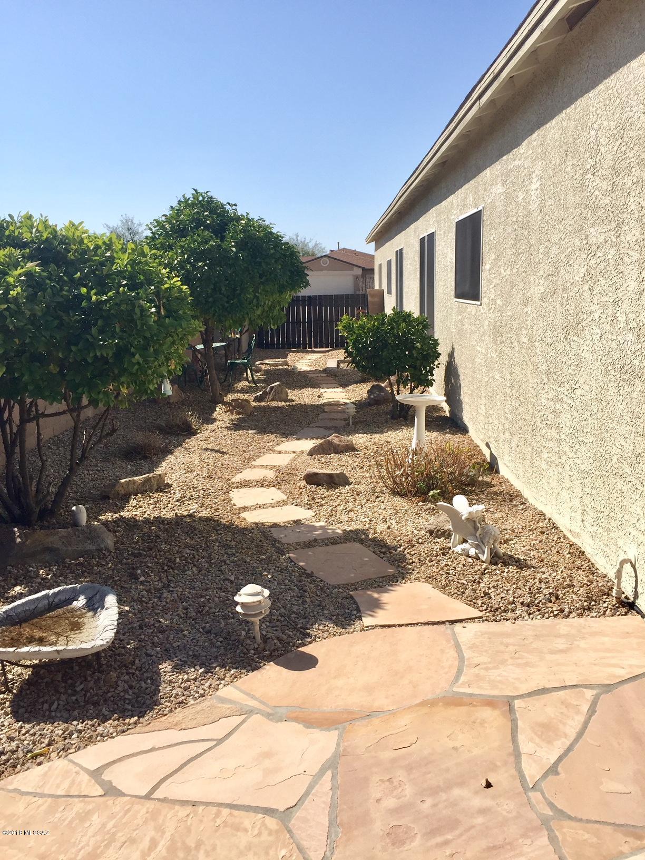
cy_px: 430
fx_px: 720
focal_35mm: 29
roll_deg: +1.0
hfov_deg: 48.2
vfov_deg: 61.7
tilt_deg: -10.3
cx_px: 322
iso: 32
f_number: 2.2
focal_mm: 4.15
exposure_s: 1/2639
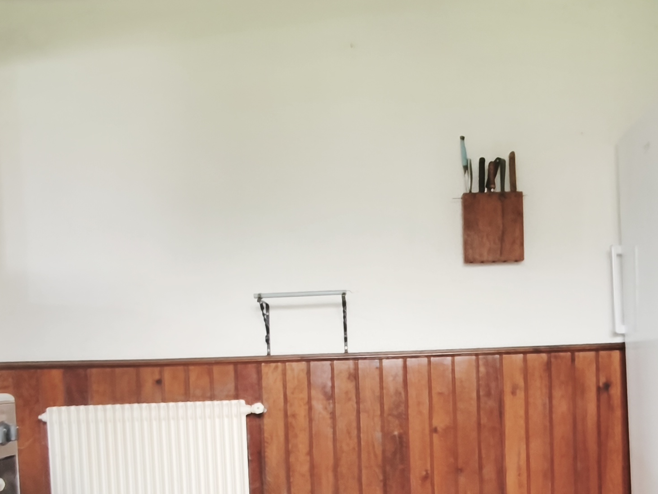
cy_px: 411
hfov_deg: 45.6
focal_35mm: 41
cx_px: 387
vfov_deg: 33.9
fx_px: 780
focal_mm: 1.91
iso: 80
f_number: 2.2
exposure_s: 1/5
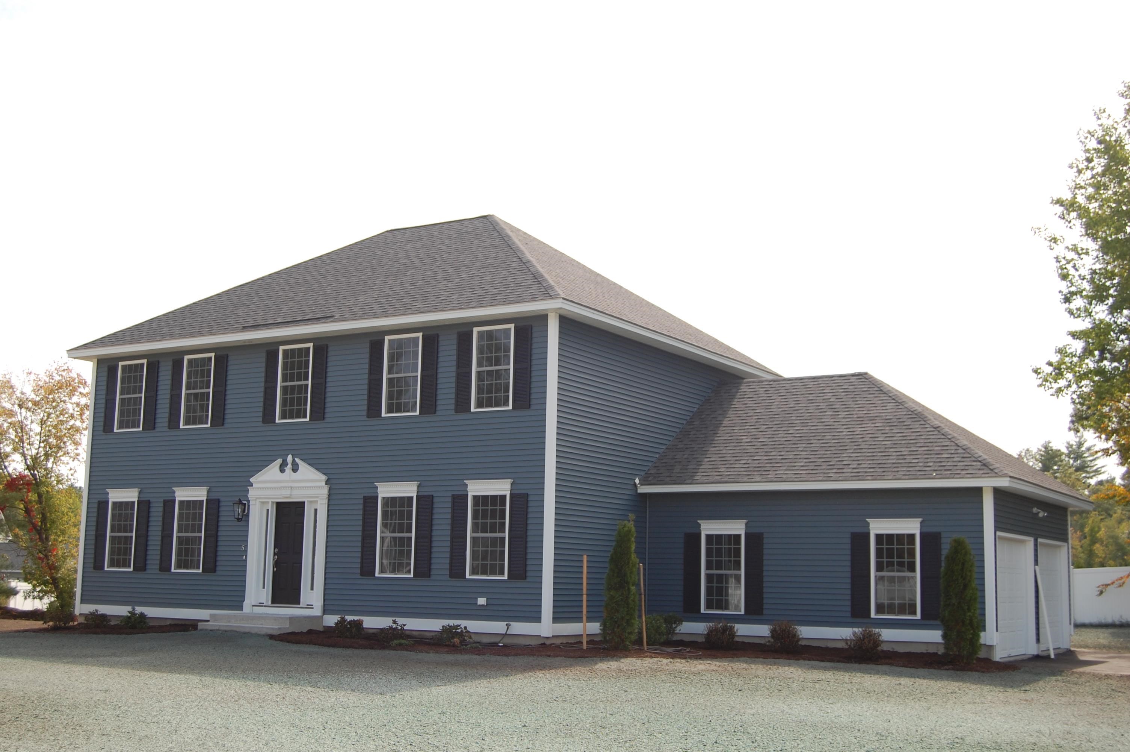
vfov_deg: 31.8
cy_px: 376
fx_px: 1317
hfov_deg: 46.4
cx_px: 565
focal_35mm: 42
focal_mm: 28
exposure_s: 1/500
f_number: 5.6
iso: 200
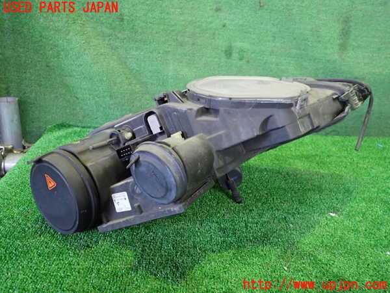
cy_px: 146
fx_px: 338
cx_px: 195
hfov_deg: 60.0
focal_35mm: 30
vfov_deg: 46.8
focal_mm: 5.4
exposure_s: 1/30
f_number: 2.3
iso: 640
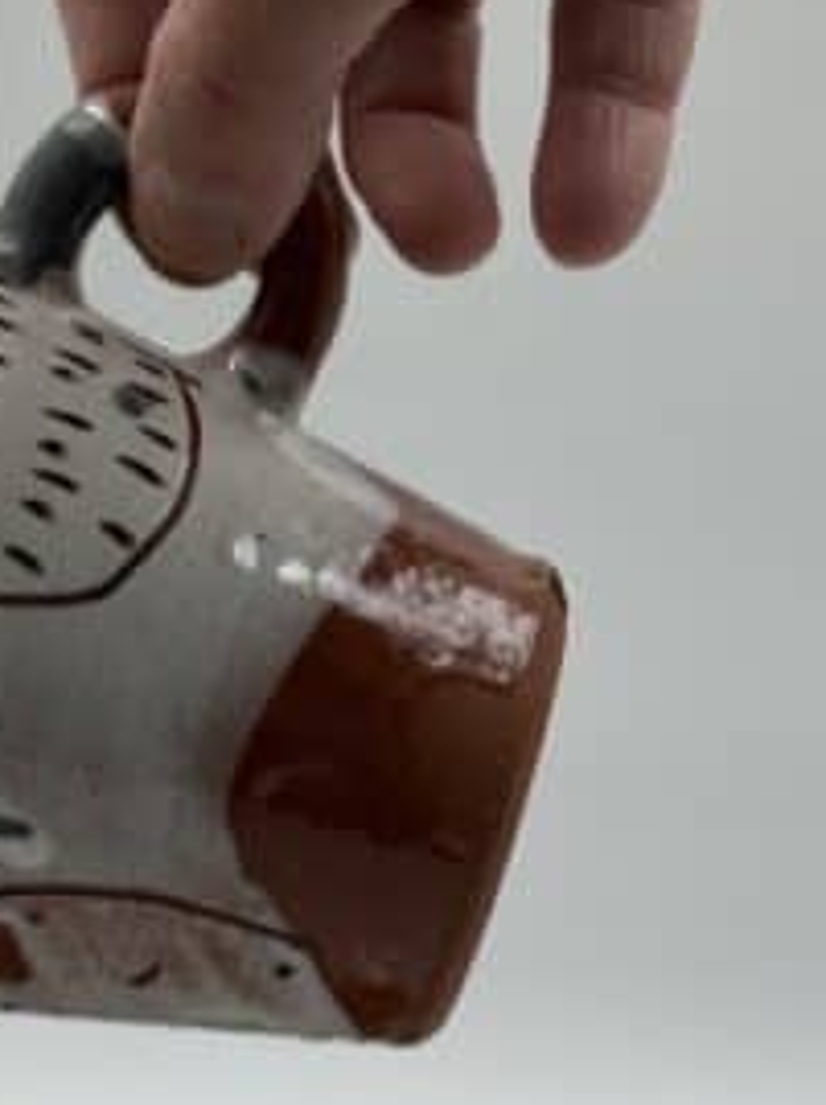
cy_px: 896
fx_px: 4561
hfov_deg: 10.3
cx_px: 152
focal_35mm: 143
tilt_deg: -11.7
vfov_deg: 13.7
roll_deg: -1.5
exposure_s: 1/627
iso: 64
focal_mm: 6.86
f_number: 1.78
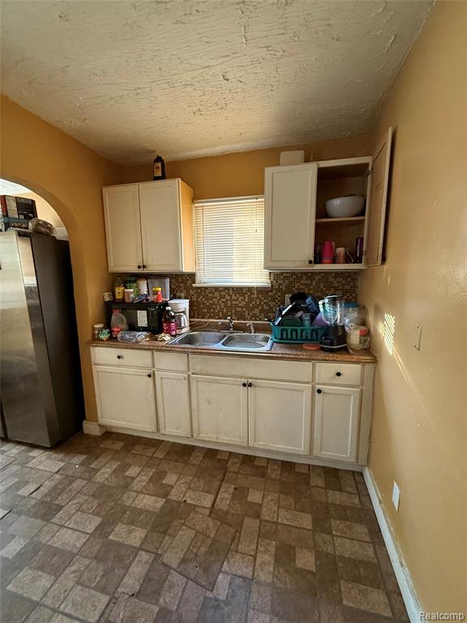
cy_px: 312
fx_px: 252
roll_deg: +0.6
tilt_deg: -5.7
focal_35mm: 14
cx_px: 234
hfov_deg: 85.7
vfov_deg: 102.1
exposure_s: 1/60
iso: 500
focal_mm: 2.22
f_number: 2.2
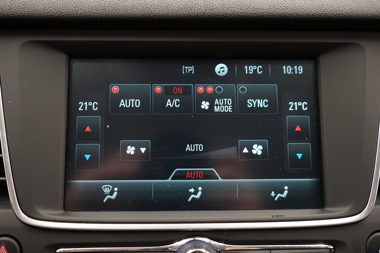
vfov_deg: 40.0
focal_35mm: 33
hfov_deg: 57.2
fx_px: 348
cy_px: 126
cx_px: 190
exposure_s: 1/60
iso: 2500
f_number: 4
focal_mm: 33
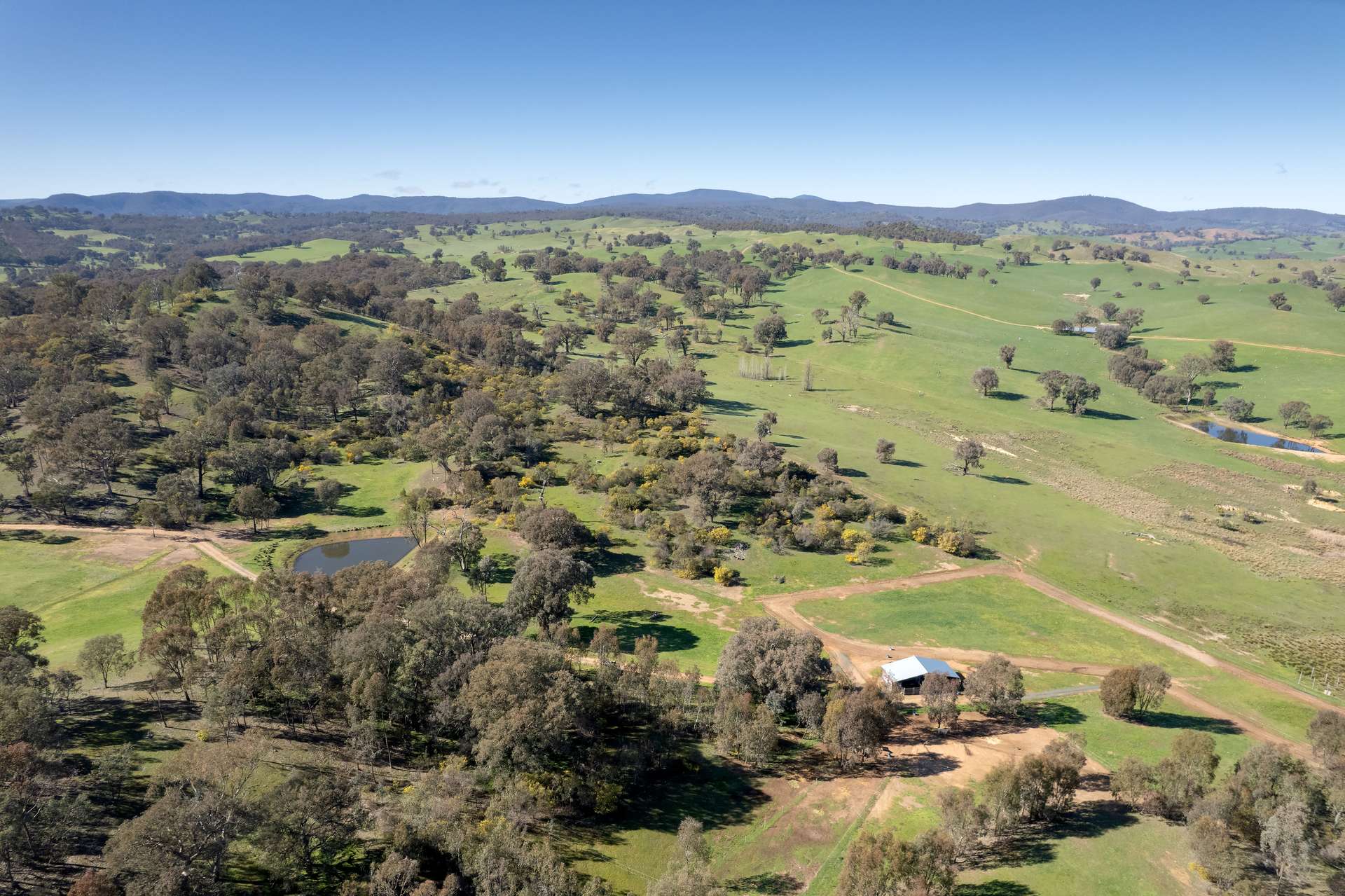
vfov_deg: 57.2
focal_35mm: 22
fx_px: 822
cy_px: 448
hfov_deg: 78.6
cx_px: 672
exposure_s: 1/640
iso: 140
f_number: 2.8
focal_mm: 8.38
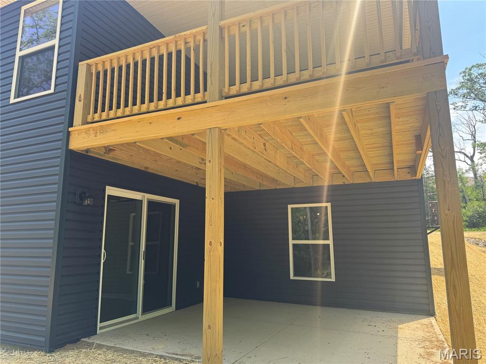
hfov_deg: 71.6
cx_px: 243
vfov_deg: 56.8
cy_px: 182
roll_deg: -1.0
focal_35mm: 24
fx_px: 337
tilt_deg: +10.4
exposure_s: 1/693
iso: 80
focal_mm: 6.76
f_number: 1.78
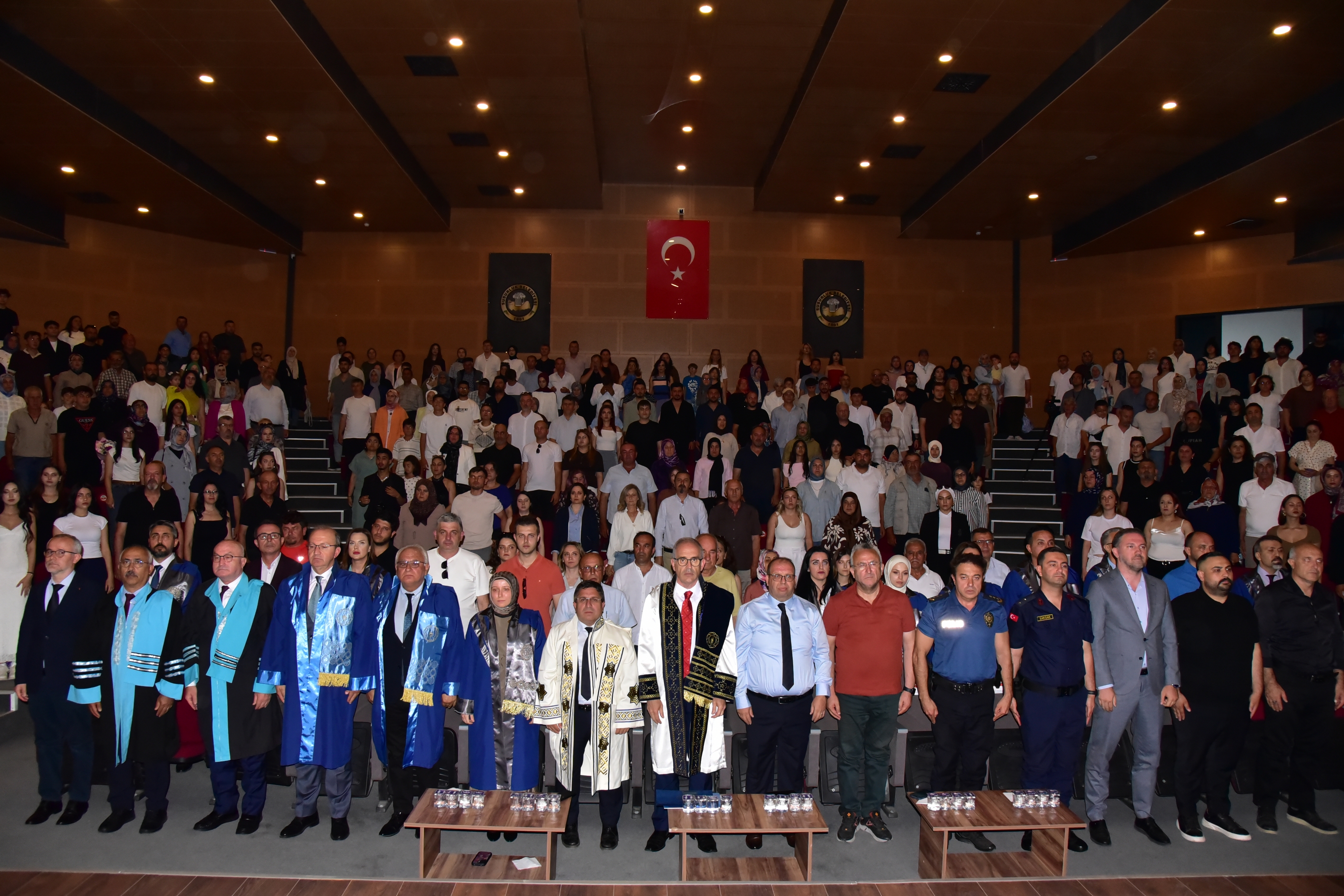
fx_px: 896
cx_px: 672
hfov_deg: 73.7
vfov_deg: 53.1
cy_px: 448
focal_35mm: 24
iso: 3200
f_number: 7.1
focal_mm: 24
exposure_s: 1/200
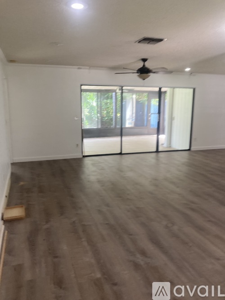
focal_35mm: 28
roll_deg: +0.6
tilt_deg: -12.2
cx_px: 112
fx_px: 243
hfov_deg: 49.7
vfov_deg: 63.5
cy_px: 150
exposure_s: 1/60
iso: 64
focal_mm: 3.99
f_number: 1.8
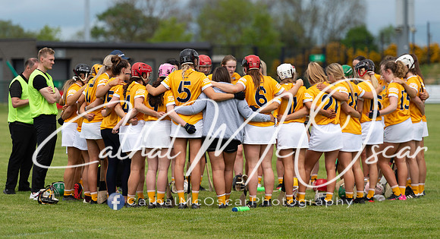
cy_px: 109
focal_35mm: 199
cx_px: 211
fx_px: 2298
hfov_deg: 10.9
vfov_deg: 6.0
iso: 125
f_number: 2.8
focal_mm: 180
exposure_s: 1/2500
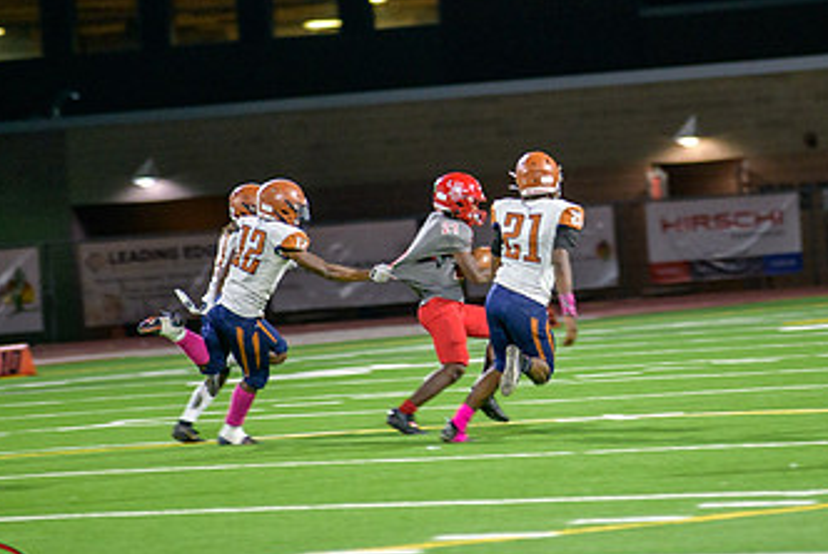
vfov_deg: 3.9
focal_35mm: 349
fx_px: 8034
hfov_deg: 5.9
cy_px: 223
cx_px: 529
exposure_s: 1/250
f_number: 2.8
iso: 1600
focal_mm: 200
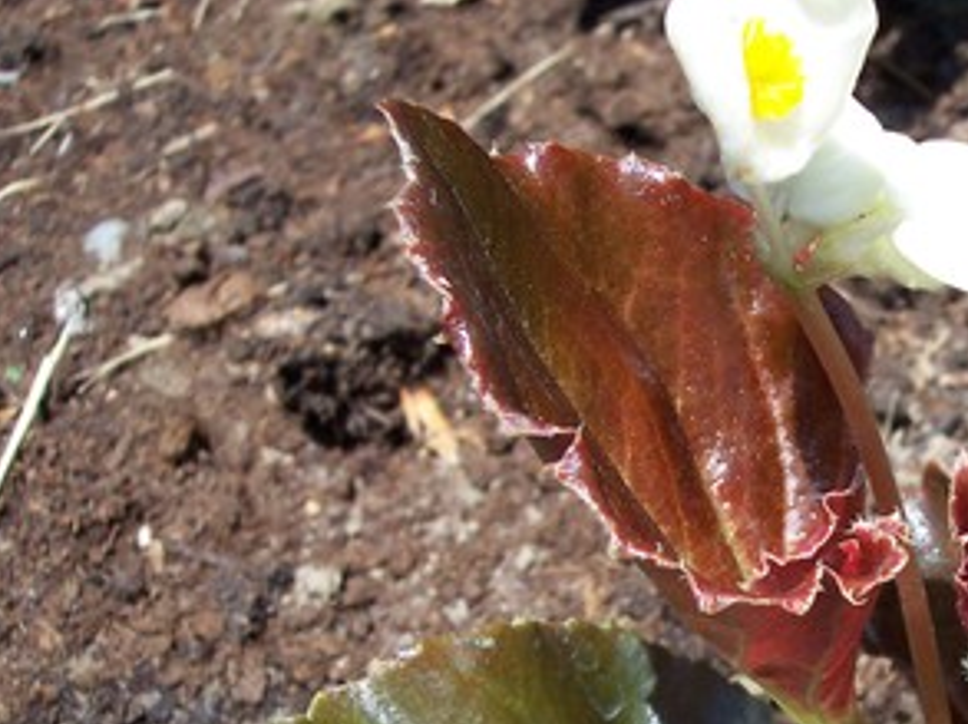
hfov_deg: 26.9
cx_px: 869
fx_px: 1955
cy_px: 506
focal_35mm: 70
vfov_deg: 20.9
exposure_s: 1/500
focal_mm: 8
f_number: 4.8
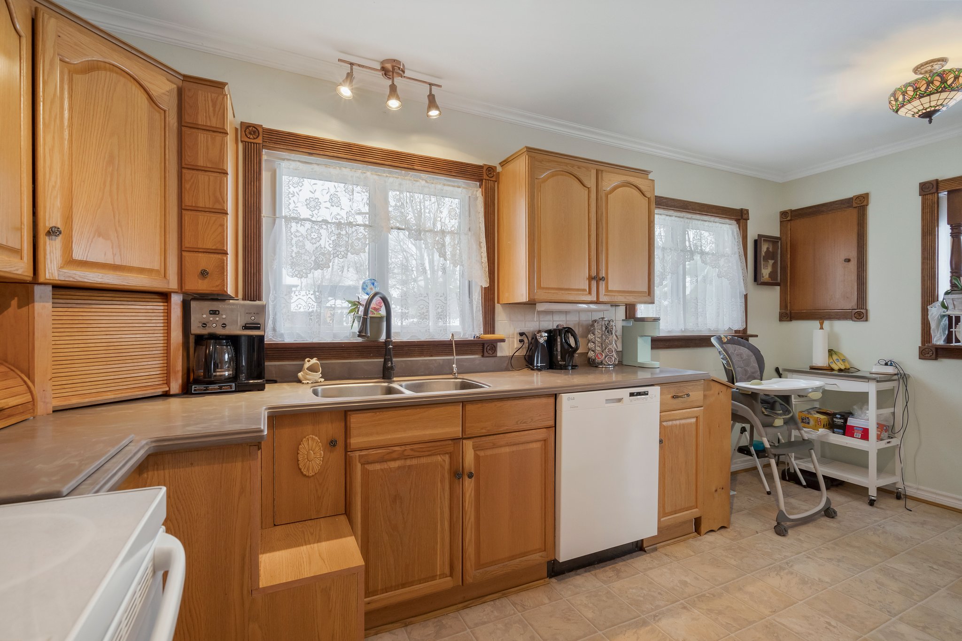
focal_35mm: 16
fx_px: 427
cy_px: 320
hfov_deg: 96.7
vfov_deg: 73.7
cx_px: 481
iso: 1600
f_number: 6.3
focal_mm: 16
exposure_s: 1/60
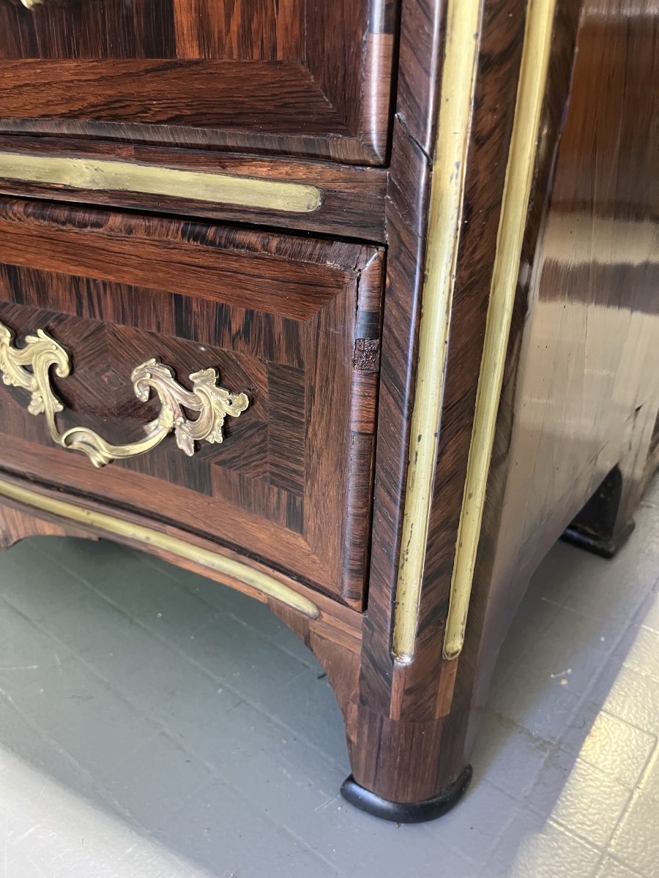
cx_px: 330
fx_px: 660
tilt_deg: -27.4
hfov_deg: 53.1
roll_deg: -1.9
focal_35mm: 26
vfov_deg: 67.3
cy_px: 439
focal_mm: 5.1
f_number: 1.6
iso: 400
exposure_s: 1/33
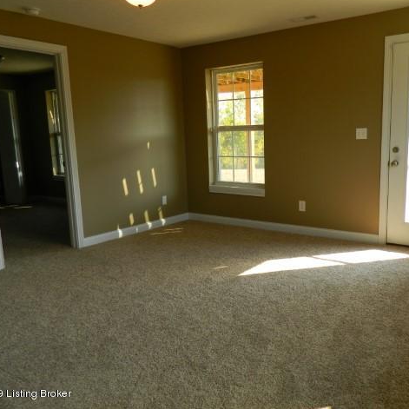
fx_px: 401
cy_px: 202
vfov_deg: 54.0
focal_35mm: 30
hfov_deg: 53.7
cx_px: 244
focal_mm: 4.5
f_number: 3.1
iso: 80
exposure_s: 1/100
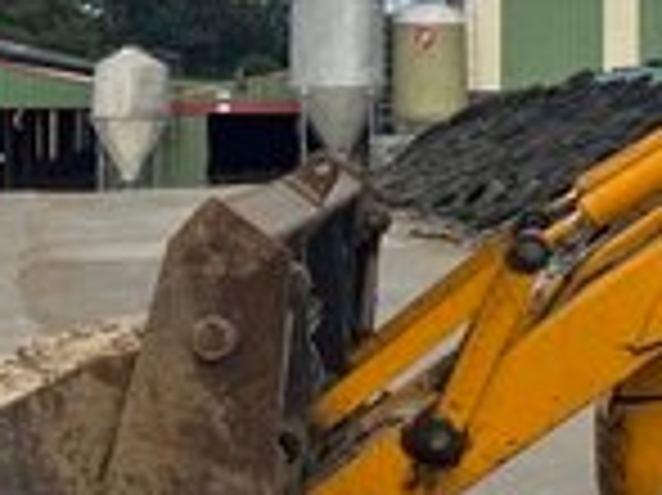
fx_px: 2026
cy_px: 86
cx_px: 1261
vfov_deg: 13.9
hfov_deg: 15.4
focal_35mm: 106
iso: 80
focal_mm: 6.76
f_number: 1.78
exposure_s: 1/5319
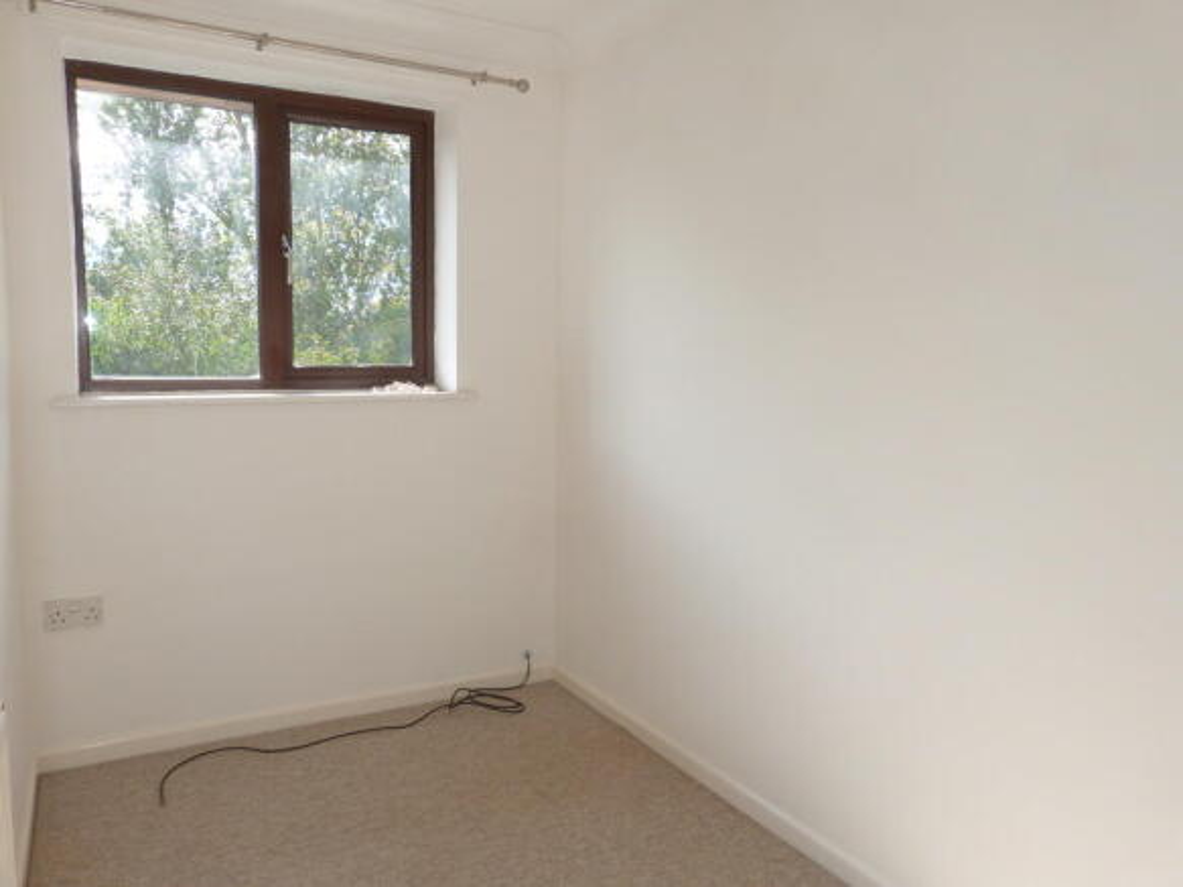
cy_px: 444
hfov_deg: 69.4
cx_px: 592
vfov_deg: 54.9
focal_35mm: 25
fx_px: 854
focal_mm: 4.5
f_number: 4
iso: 100
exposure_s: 1/160
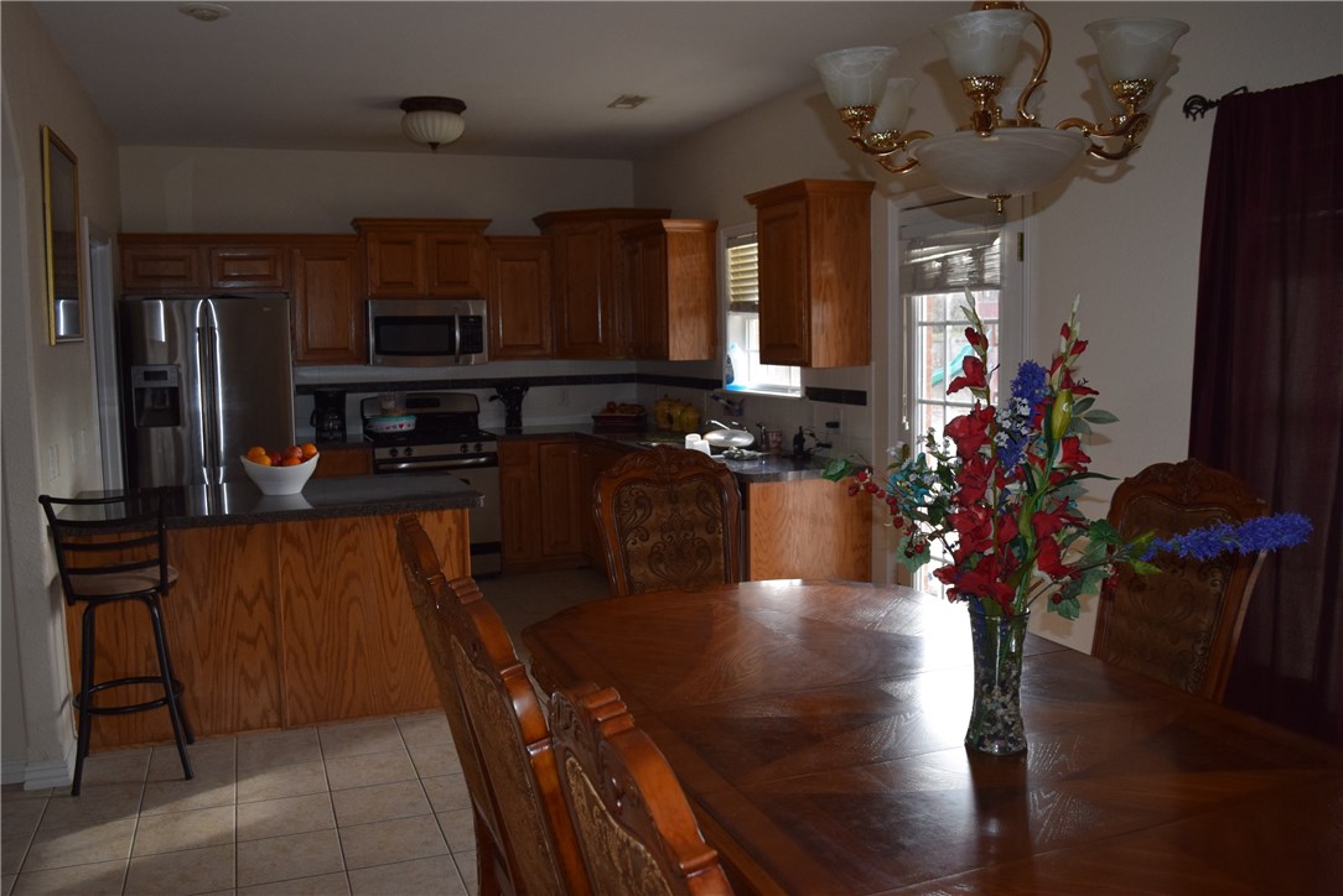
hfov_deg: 61.9
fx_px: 1120
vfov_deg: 43.7
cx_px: 672
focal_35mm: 30
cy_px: 448
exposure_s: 1/125
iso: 800
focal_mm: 20
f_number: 5.6
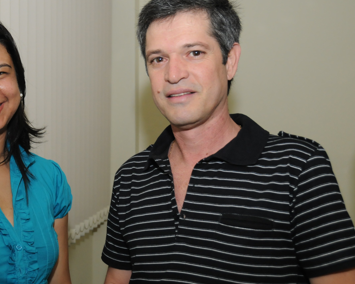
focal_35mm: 55
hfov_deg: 33.7
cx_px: 102
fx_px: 578
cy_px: 144
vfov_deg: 27.6
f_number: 4
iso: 1000
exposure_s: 1/125
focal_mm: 26
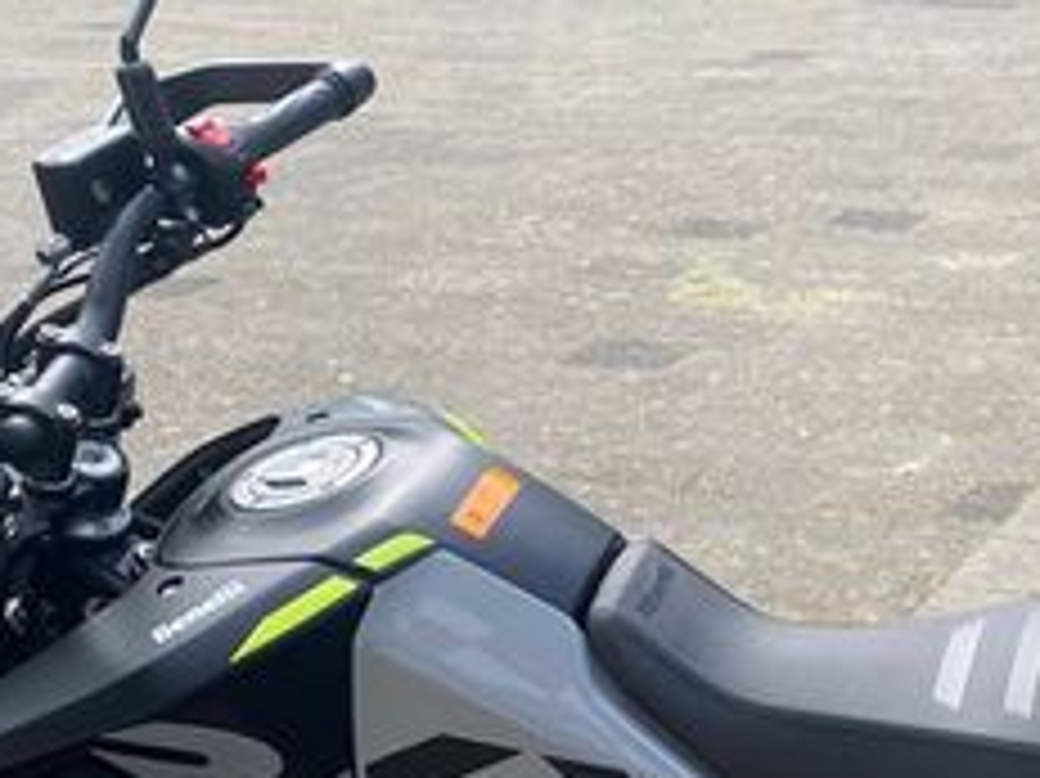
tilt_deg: -26.6
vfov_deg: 19.8
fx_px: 2162
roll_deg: +0.7
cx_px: 950
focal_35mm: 72
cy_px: 791
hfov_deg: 26.1
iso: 32
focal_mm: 4.25
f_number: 1.8
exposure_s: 1/651
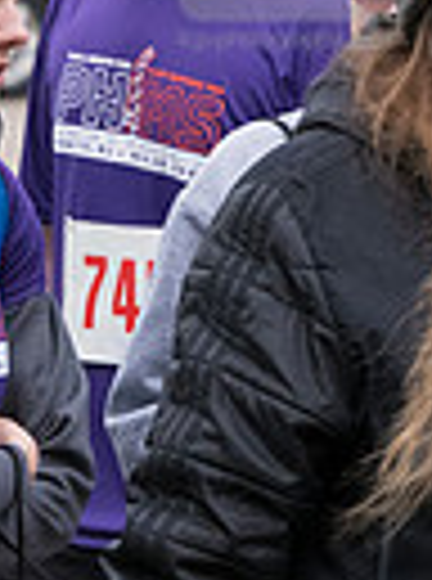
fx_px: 11355
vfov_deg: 2.9
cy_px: 405
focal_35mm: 679
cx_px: -209
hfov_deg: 2.2
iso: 3200
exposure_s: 1/1250
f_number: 7.1
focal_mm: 135
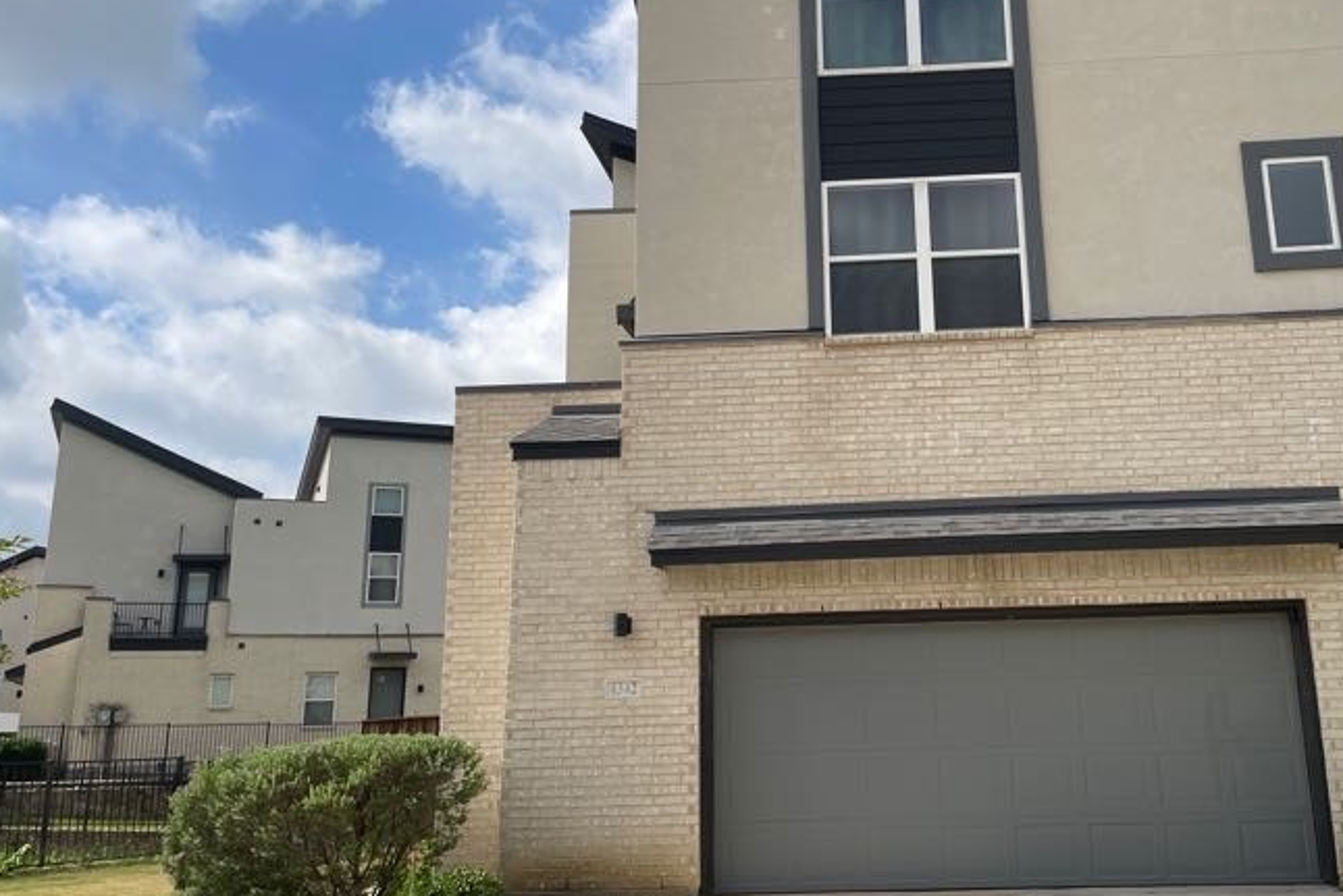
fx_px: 1306
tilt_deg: +16.0
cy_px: 396
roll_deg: +1.4
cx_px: 859
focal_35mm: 35
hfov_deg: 53.7
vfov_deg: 37.8
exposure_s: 1/5051
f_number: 1.6
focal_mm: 4.2
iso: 32
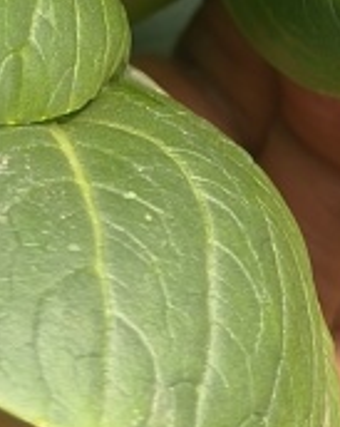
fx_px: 3594
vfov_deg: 6.6
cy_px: -346
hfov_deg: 5.4
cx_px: 233
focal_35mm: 285
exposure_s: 1/782
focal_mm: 7.08
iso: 50
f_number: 1.4
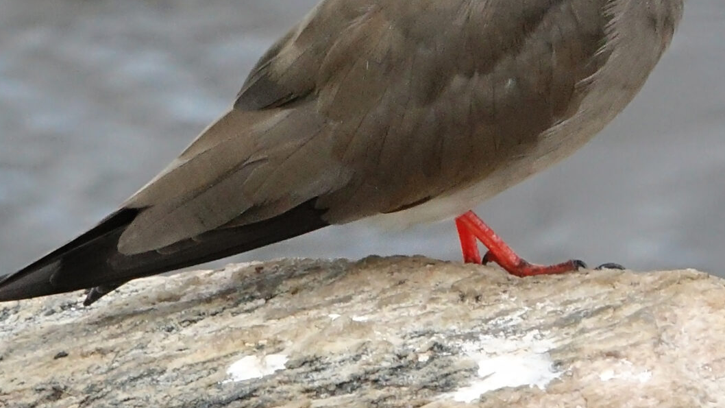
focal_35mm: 1422
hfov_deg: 1.5
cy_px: 52
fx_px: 27335
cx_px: 105
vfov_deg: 0.9
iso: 800
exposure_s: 1/250
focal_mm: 205.6
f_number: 8
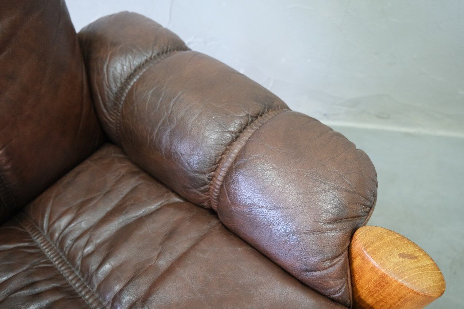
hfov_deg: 63.7
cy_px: 154
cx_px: 232
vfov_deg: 45.0
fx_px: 374
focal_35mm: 29
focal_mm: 19.2
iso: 3200
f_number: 4
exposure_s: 1/27
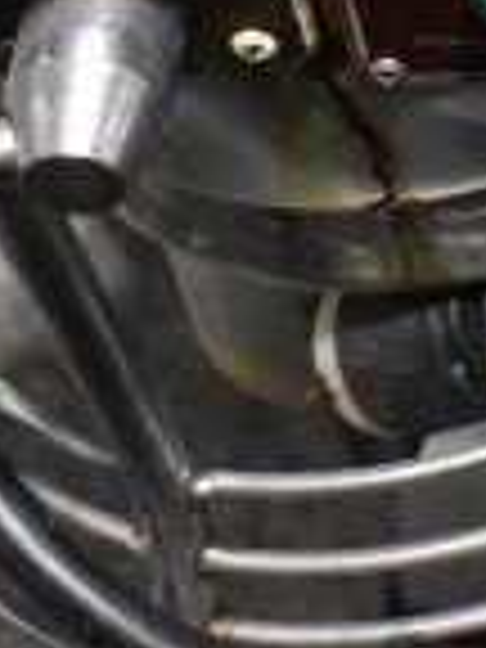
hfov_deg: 8.4
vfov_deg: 11.6
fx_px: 3089
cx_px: 1102
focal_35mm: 165
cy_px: -263
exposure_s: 1/250
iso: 6400
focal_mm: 27
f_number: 8
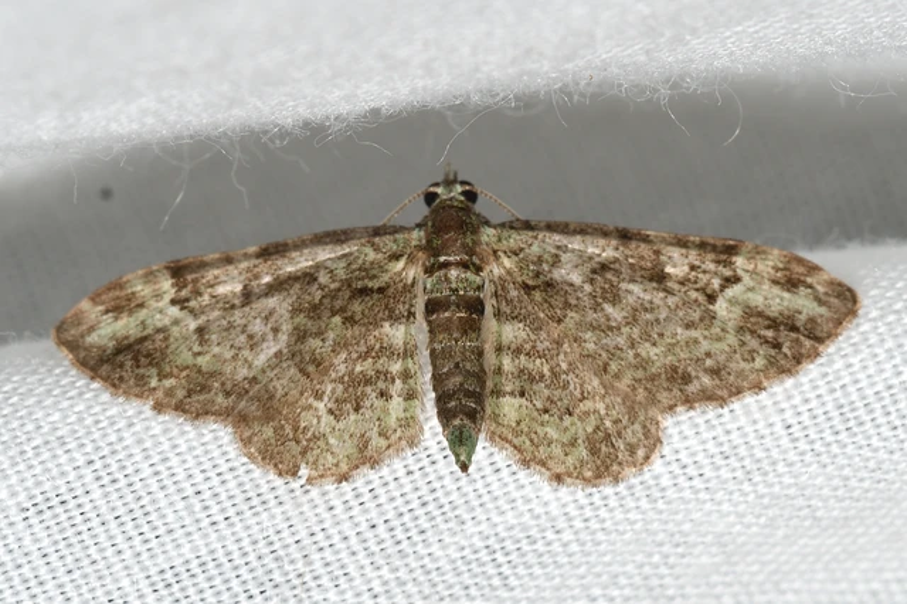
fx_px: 5666
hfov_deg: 9.2
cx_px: 454
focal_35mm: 225
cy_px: 302
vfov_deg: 6.1
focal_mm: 150
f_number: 10
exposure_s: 1/250
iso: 100
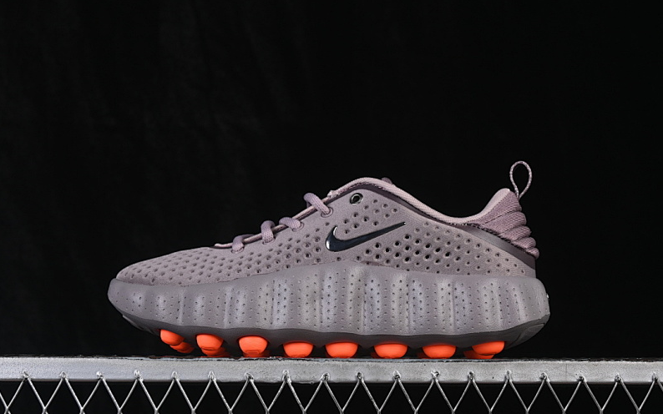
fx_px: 1391
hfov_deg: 26.8
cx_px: 331
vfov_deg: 16.9
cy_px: 220
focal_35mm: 77
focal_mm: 50
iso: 160
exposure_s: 1/80
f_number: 8
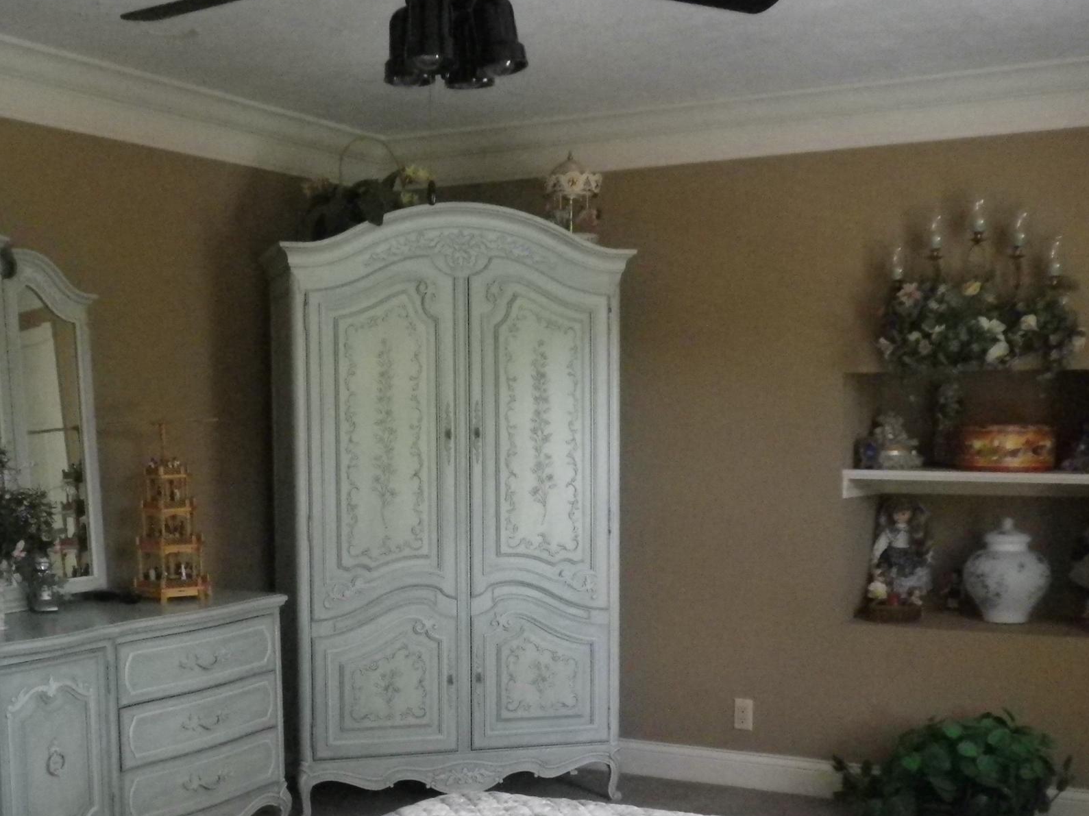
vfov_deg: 30.5
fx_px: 1478
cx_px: 475
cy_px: 577
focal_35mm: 47
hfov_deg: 40.4
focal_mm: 5.05
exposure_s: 1/80
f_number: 3.5
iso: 800
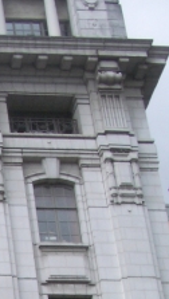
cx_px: -180
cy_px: 436
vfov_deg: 15.5
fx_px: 1016
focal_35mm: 128
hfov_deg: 8.9
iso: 50
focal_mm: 5.8
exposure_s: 1/400
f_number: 4.3
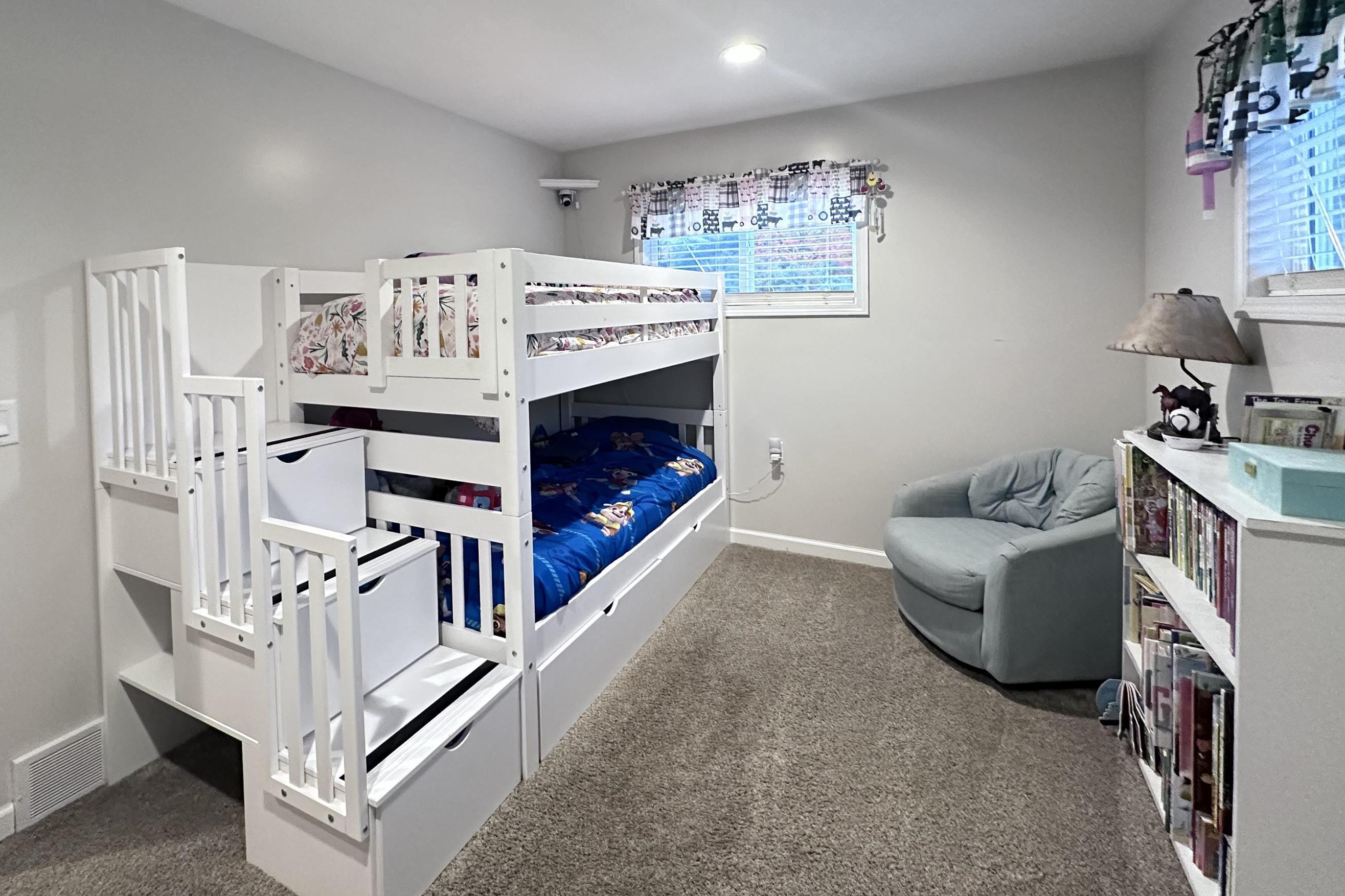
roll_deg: +0.6
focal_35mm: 17
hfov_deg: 92.8
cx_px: 590
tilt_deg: -0.7
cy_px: 320
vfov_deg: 69.0
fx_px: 635
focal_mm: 2.22
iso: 800
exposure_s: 1/60
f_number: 2.2
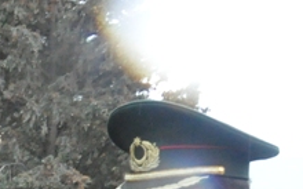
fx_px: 1105
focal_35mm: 134
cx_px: -398
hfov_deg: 12.6
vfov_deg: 8.8
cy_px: 469
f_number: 9
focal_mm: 18
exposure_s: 1/80
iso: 2500
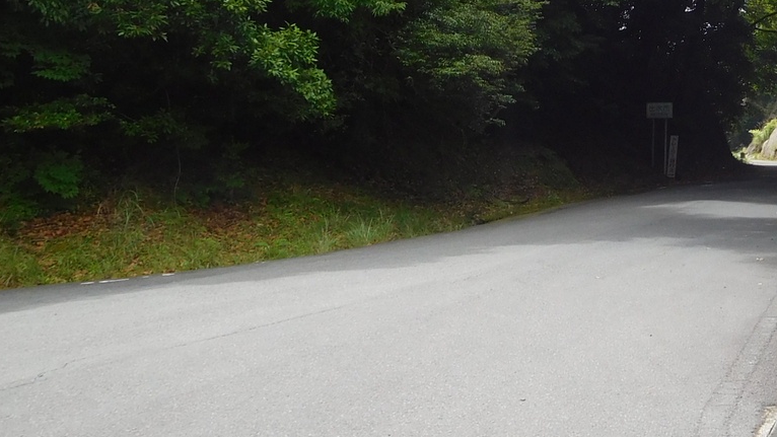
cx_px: 802
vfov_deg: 19.6
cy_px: -79
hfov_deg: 32.7
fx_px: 1195
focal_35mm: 58
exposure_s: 1/400
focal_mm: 4.5
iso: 125
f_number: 3.4
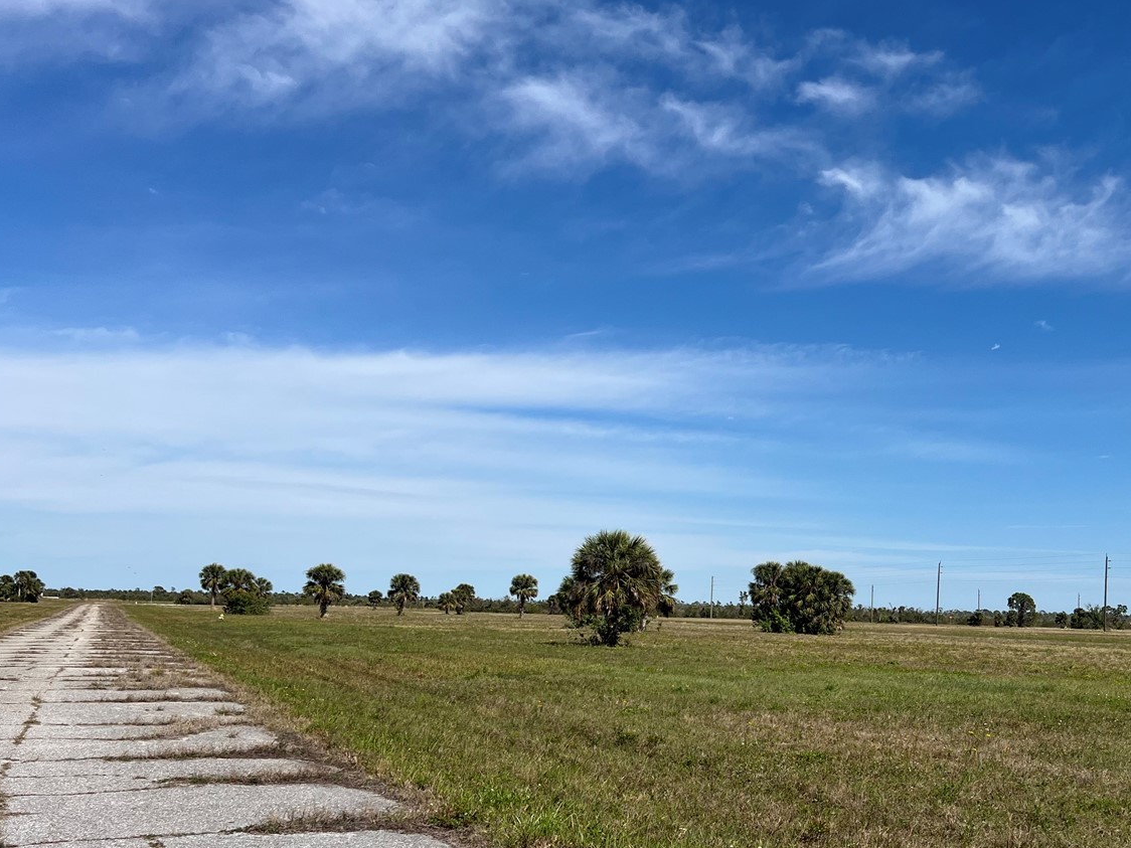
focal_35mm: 37
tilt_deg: +2.2
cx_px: 729
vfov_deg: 38.2
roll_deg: -1.7
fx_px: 1209
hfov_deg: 49.5
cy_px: 570
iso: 50
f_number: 1.5
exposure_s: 1/6993
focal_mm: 5.7
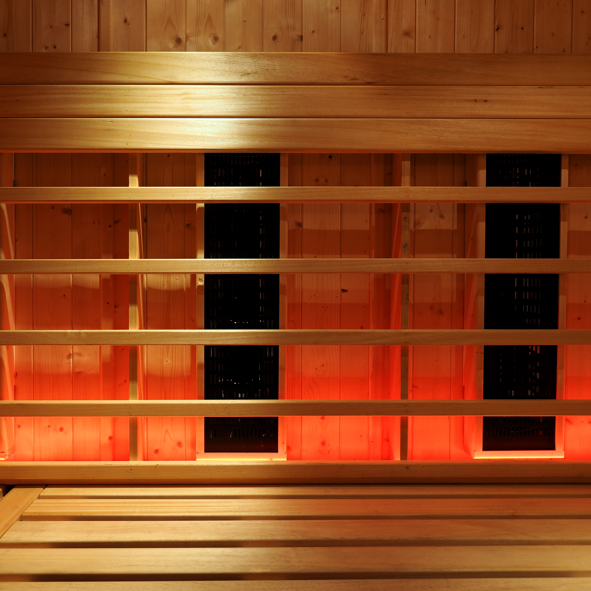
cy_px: 296
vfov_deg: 60.9
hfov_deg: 60.3
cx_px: 230
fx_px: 502
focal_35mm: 26
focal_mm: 11
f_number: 5
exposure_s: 1/6
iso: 200
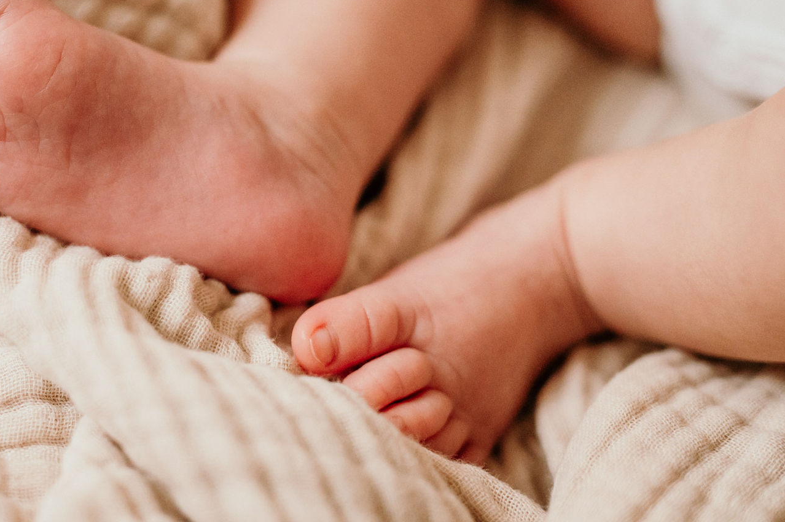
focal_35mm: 91
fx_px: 1983
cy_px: 197
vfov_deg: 15.0
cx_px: 220
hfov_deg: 22.2
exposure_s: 1/2000
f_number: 2.2
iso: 2500
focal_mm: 50
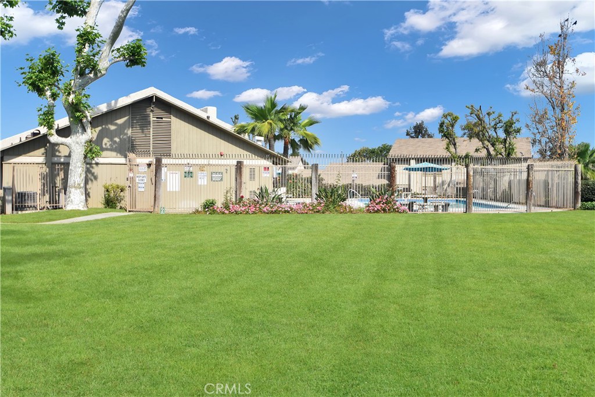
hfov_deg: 53.1
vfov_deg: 36.9
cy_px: 198
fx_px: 595
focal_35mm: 36
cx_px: 298
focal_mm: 24
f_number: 8
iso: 250
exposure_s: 1/500
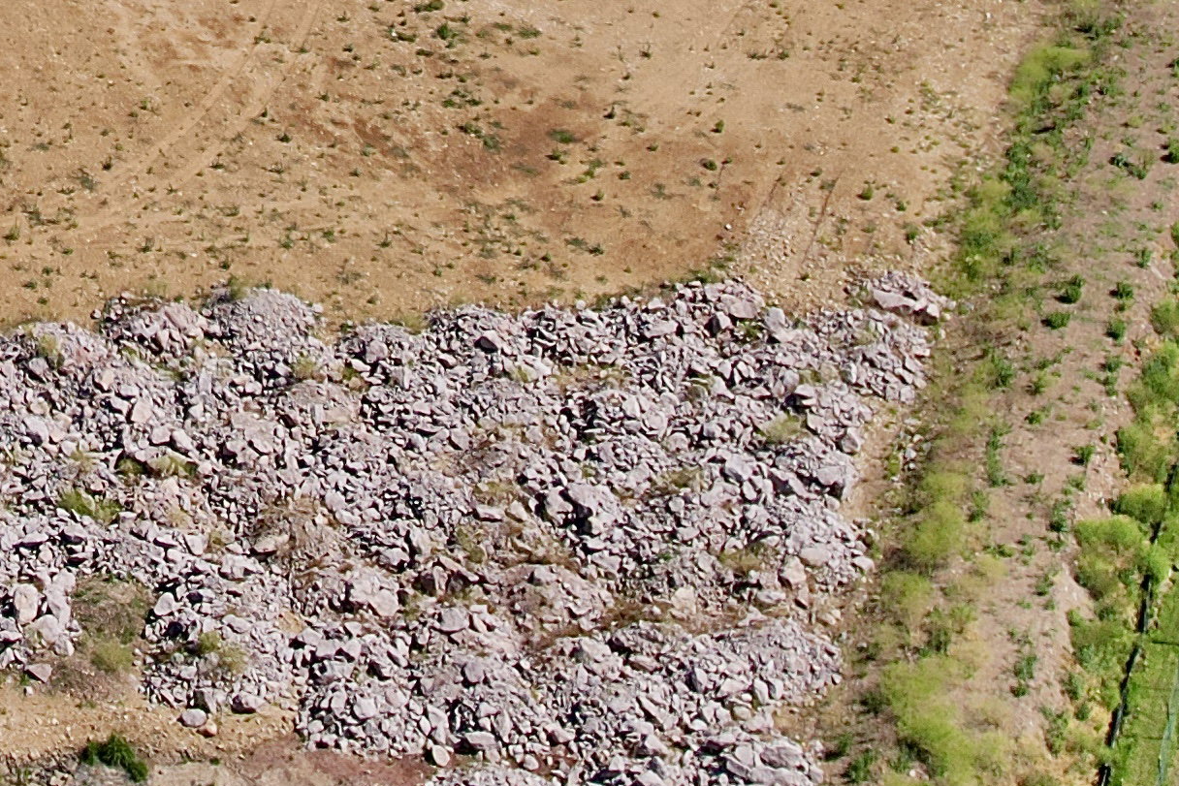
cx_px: -233
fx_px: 3242
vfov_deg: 12.7
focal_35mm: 99
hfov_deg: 19.4
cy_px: -582
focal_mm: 8.38
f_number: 2.8
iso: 100
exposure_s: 1/2000
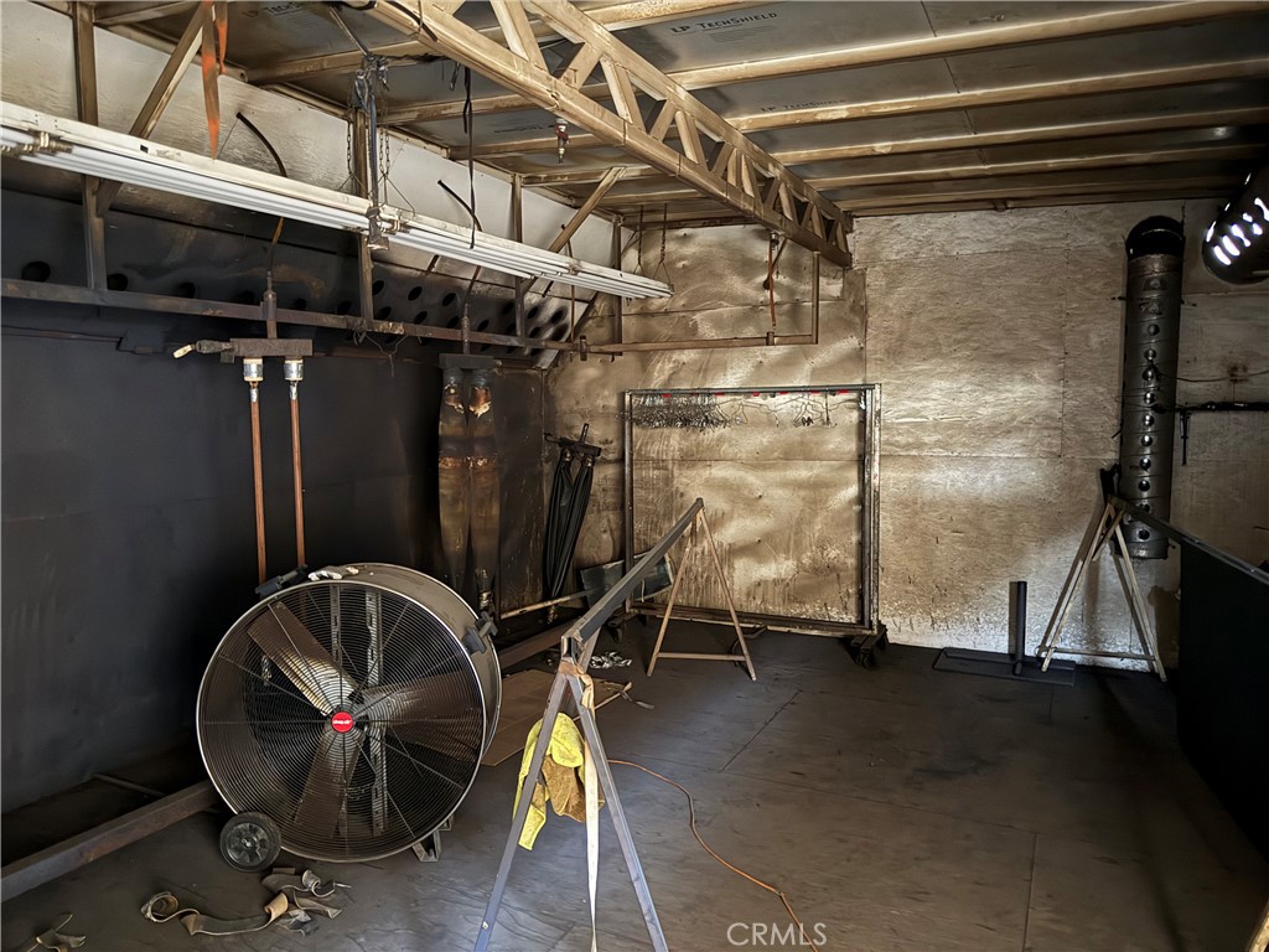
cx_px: 634
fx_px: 880
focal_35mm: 24
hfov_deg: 71.6
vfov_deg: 56.8
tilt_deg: -4.6
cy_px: 476
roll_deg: -0.1
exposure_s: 1/9
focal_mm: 6.76
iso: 2000
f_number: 1.78
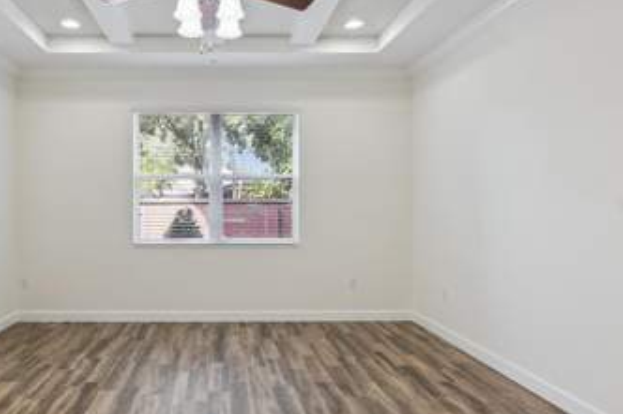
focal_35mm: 26
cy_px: 203
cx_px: 218
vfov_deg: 49.5
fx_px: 450
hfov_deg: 67.9
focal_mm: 18
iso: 800
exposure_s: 1/50
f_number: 10
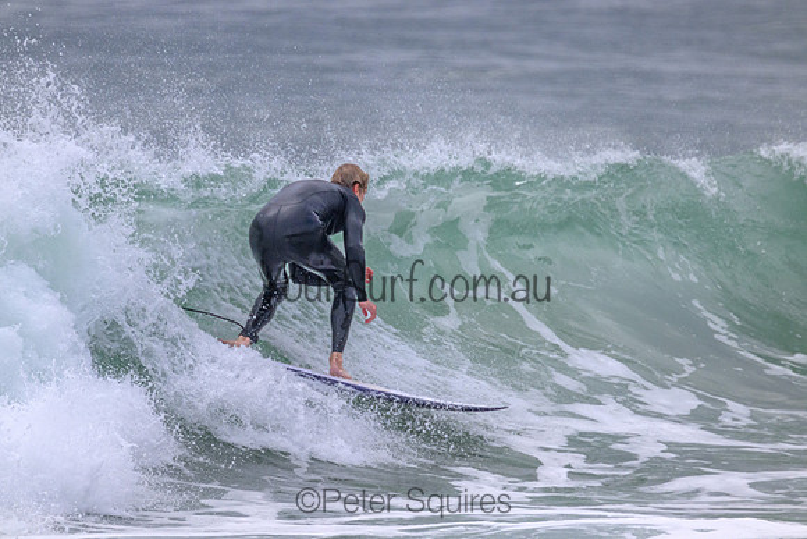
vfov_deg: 1.7
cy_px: 270
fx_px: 17937
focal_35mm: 800
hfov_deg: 2.6
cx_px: 404
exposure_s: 1/1600
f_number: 11
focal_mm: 800
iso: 1800
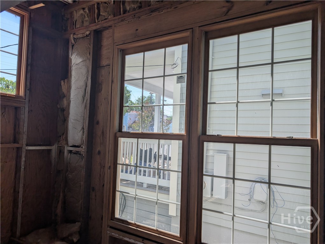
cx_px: 162
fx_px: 226
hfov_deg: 71.5
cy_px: 122
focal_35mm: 24
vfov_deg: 56.9
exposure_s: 1/377
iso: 19
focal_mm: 6.9
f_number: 1.68
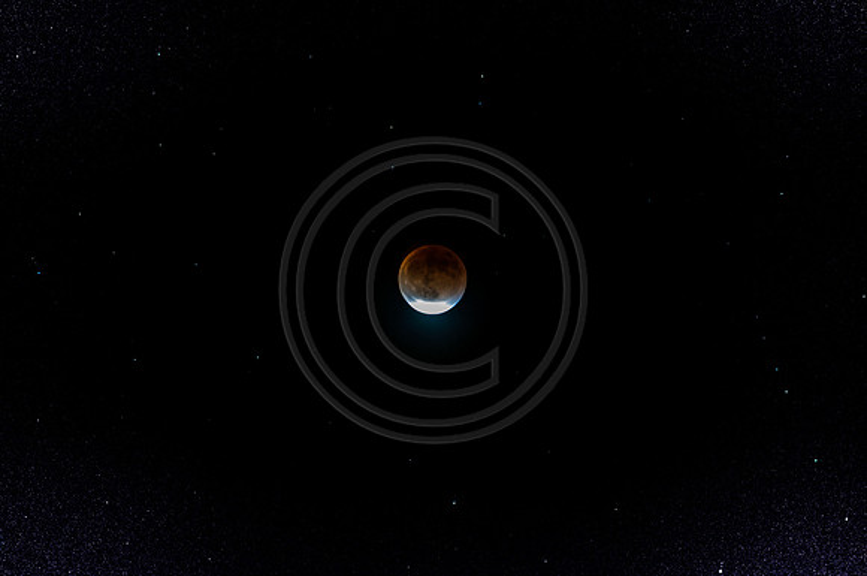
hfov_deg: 6.9
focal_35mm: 300
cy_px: 288
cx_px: 434
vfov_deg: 4.6
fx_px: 7215
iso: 800
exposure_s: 2.5
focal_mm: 200
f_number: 5.6
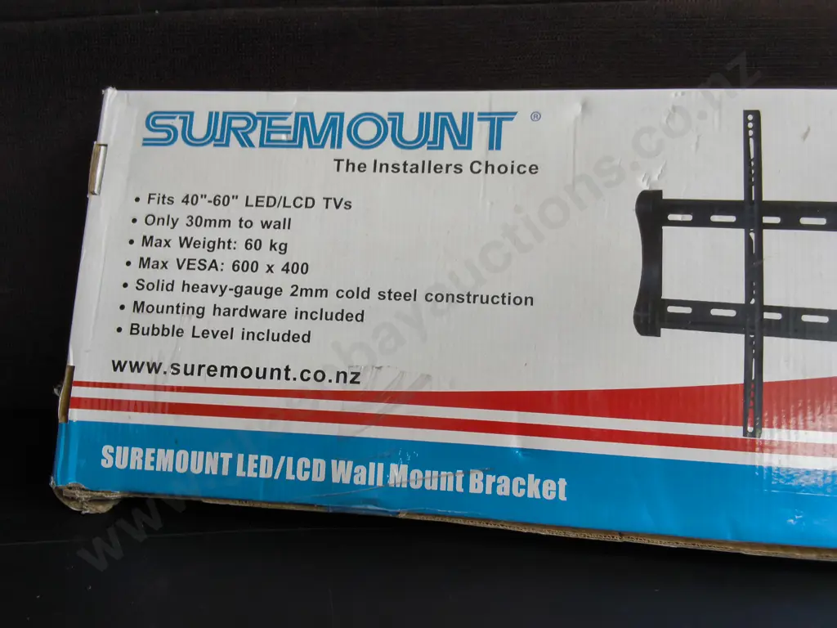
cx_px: 418
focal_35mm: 27
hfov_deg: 65.3
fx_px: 653
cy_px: 314
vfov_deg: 51.4
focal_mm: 2.87
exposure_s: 1/100
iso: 50
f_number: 2
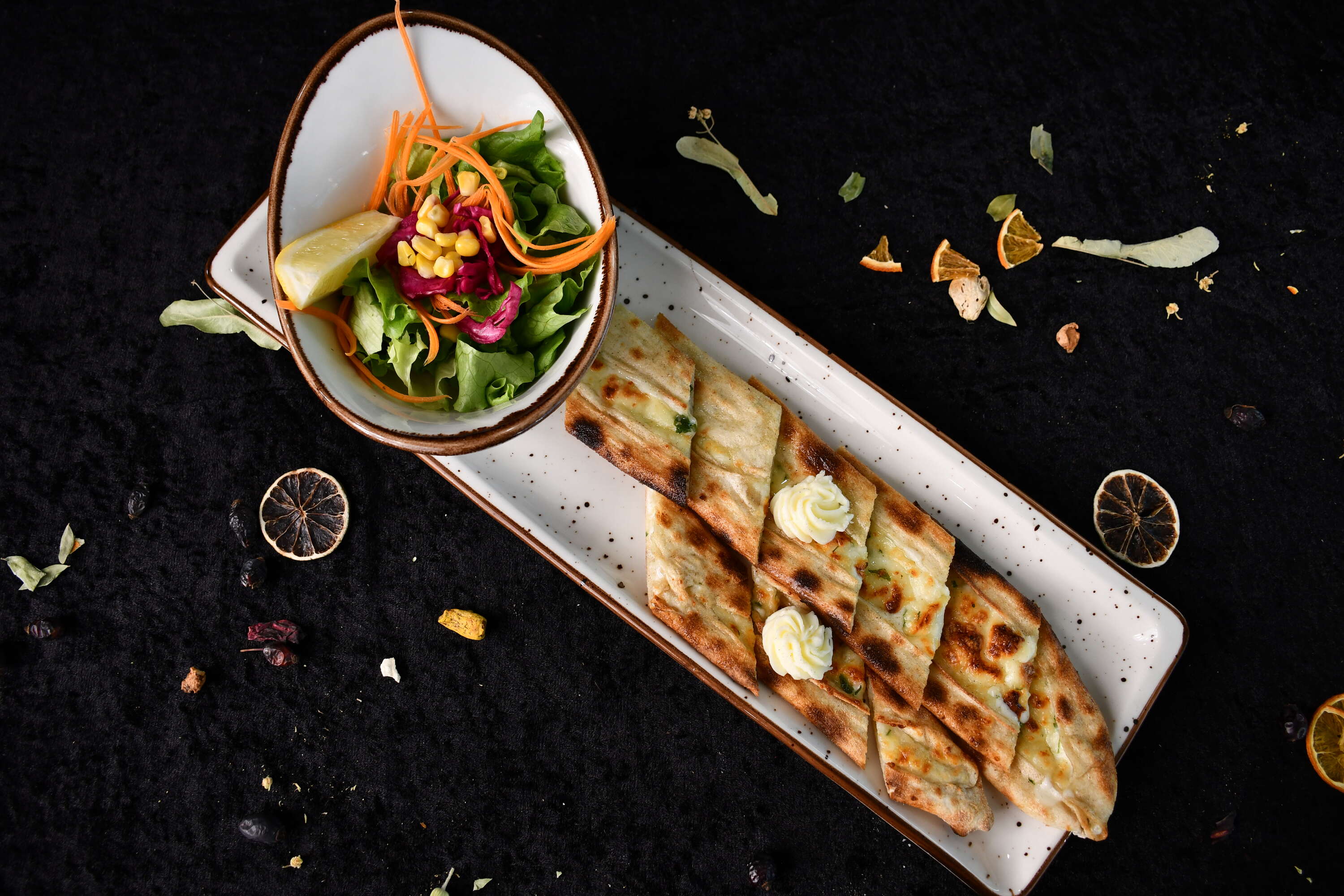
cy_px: 448
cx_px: 672
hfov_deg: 67.4
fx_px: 1008
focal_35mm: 27
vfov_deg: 47.9
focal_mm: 18
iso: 400
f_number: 4.5
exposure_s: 1/250
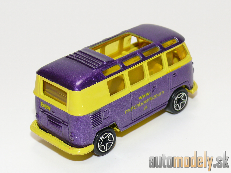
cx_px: 116
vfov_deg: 14.5
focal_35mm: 102
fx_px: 681
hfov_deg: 19.3
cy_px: 86
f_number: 4
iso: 100
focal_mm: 13.4
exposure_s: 1/30
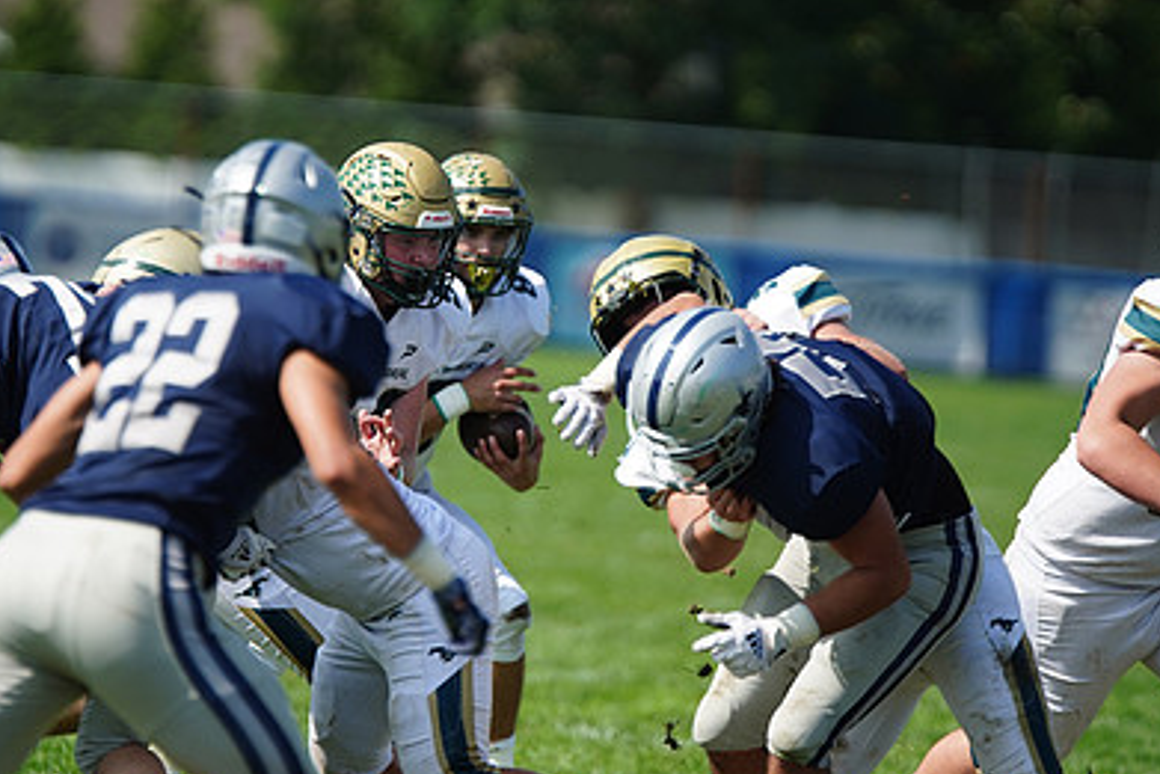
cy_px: 372
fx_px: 13086
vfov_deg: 3.4
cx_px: 492
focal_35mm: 406
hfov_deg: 5.1
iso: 400
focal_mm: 274
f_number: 2.8
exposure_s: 1/5000
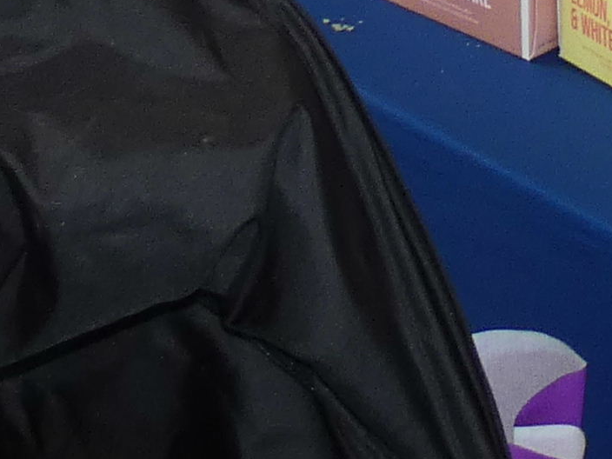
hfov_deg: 13.8
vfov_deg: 8.5
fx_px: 2457
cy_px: -1004
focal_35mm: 139
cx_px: 707
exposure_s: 1/60
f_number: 2.8
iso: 125
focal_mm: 3.6
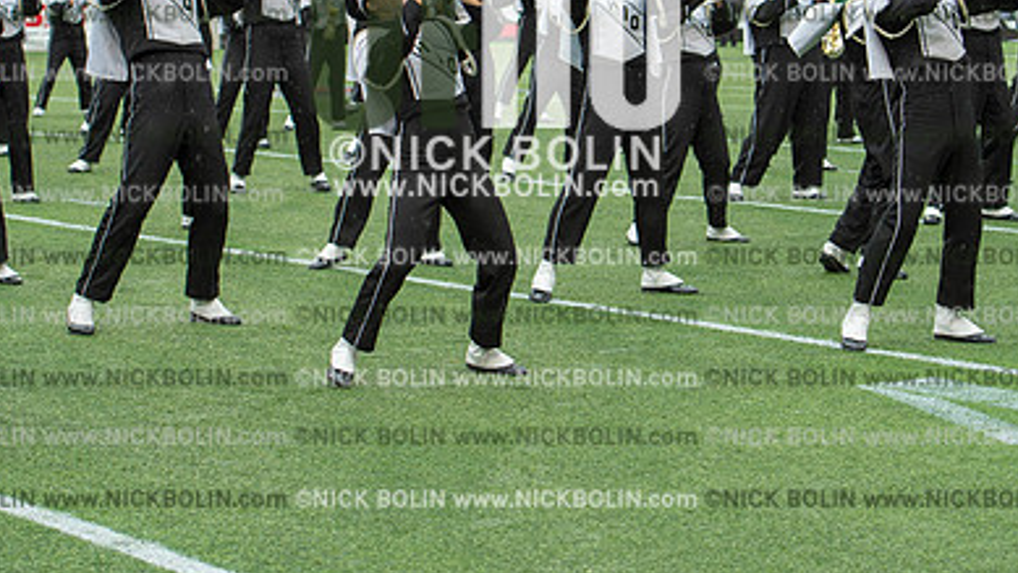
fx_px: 3159
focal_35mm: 117
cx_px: 495
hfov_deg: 18.3
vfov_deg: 10.3
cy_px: 73
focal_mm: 75
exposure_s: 1/500
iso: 400
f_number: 4
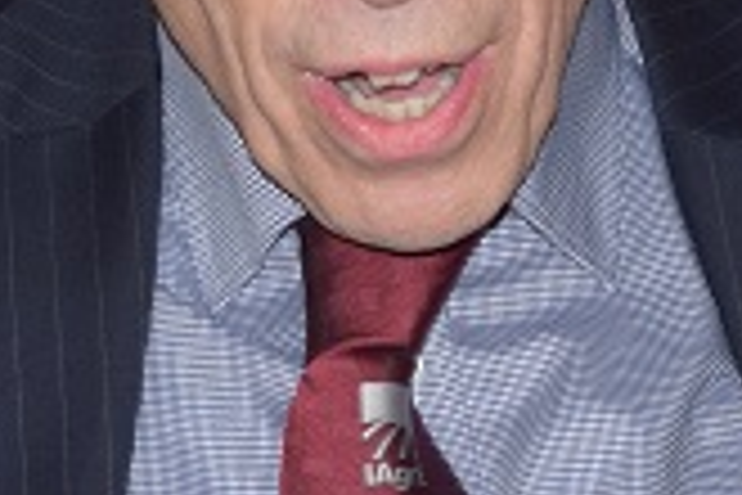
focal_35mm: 381
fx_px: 7852
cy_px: -63
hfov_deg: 5.4
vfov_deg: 3.6
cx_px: 189
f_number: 5
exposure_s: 1/60
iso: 360
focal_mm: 70
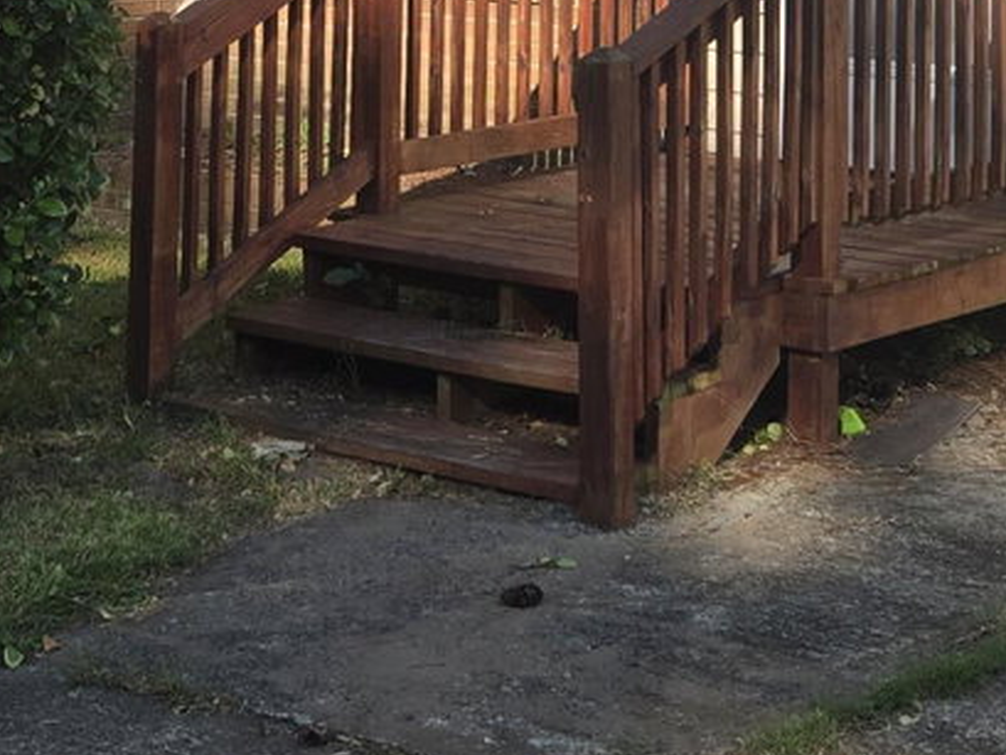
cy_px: -389
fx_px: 2616
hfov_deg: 21.8
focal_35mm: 90
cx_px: 485
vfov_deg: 15.2
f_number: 1.8
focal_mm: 5.4
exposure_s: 1/1441
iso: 25
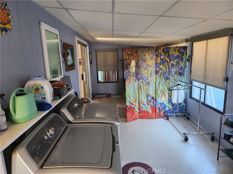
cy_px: 87
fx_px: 155
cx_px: 116
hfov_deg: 73.9
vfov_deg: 58.9
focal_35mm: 23
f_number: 1.8
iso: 1000
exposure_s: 1/120
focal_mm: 5.4
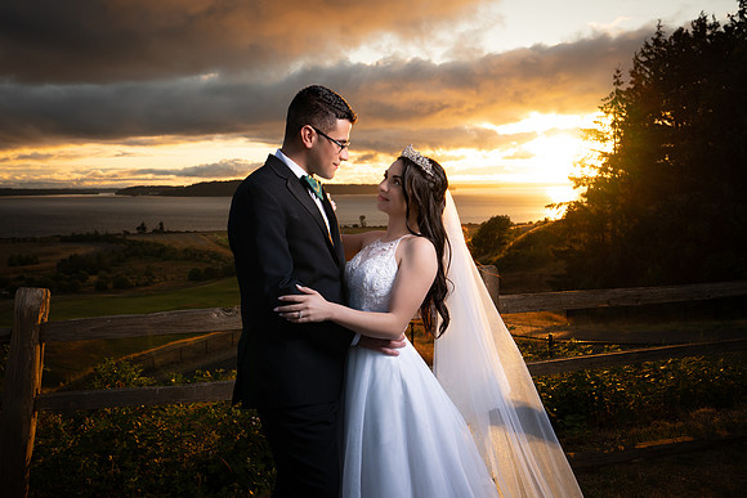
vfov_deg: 42.8
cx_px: 374
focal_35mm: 31
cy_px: 249
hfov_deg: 60.9
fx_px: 636
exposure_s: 1/250
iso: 200
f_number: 5.6
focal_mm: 30
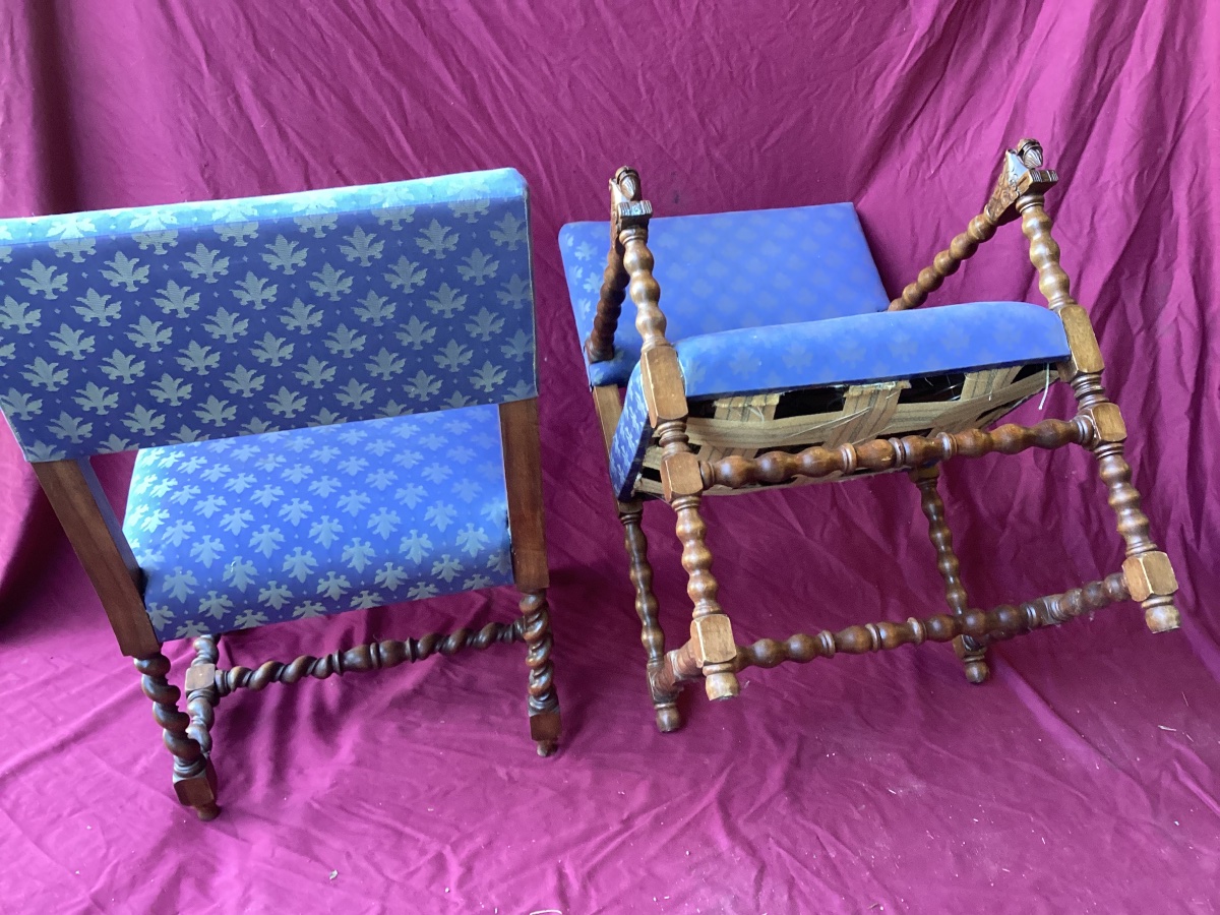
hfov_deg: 58.4
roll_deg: -2.6
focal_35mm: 31
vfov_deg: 45.4
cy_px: 458
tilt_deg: -27.5
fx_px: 1093
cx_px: 610
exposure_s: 1/50
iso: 200
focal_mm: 3.3
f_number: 2.4
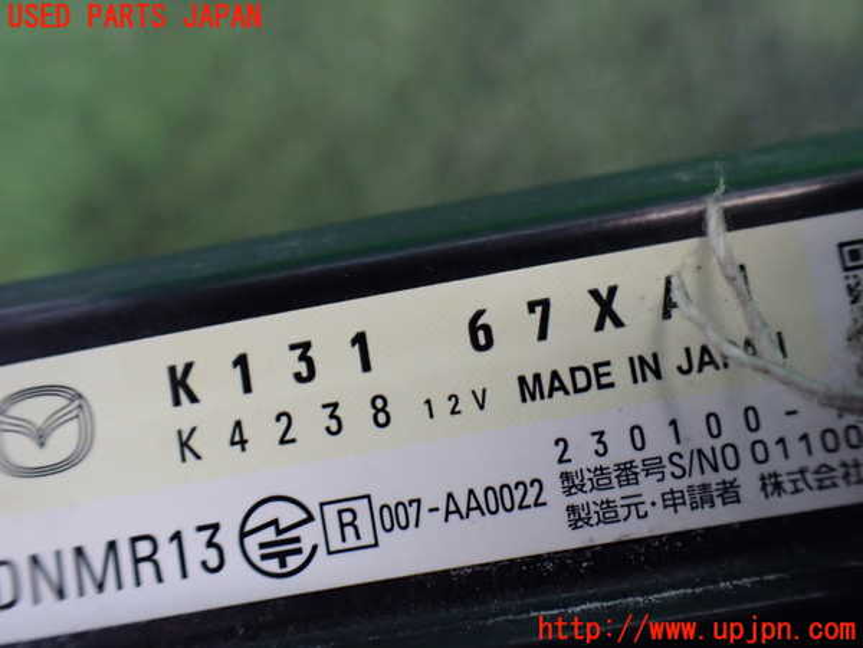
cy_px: 324
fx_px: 748
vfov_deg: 46.8
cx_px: 432
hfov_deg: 60.0
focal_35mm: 30
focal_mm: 5.4
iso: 500
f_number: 2.3
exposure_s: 1/125
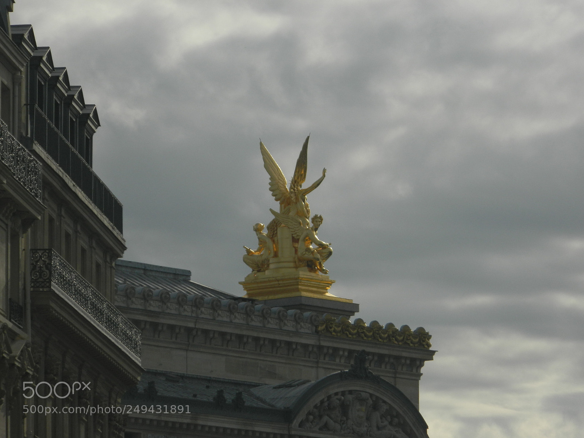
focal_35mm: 278
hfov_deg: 7.1
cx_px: 292
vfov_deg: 5.3
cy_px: 219
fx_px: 4690
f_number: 15.8
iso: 80
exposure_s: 1/200
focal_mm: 50
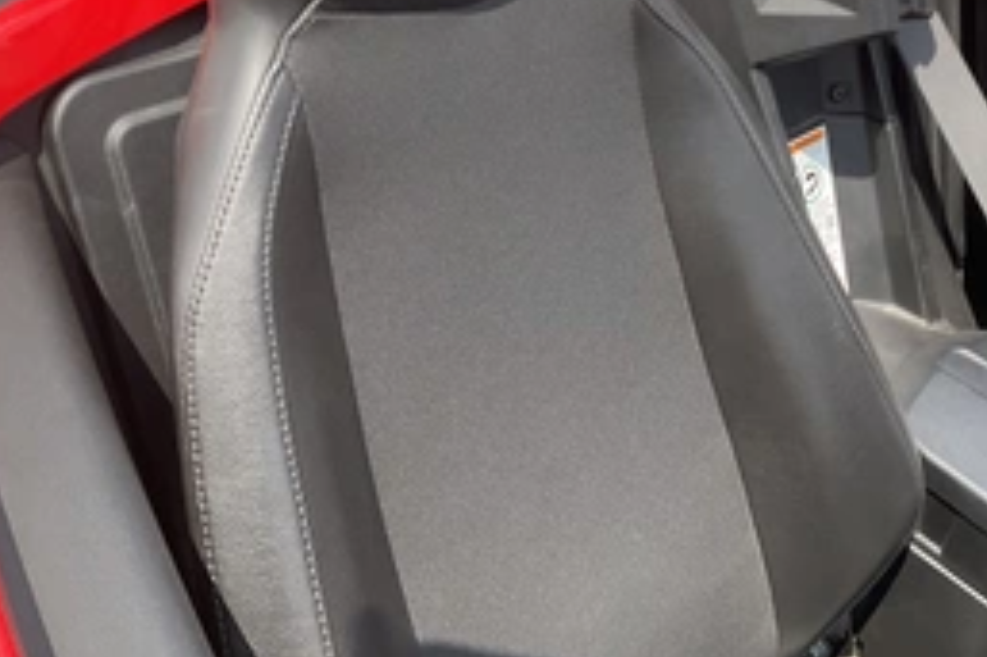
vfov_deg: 28.1
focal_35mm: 47
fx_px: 1288
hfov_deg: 41.4
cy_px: 146
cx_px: 653
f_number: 1.8
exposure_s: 1/415
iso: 25
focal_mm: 3
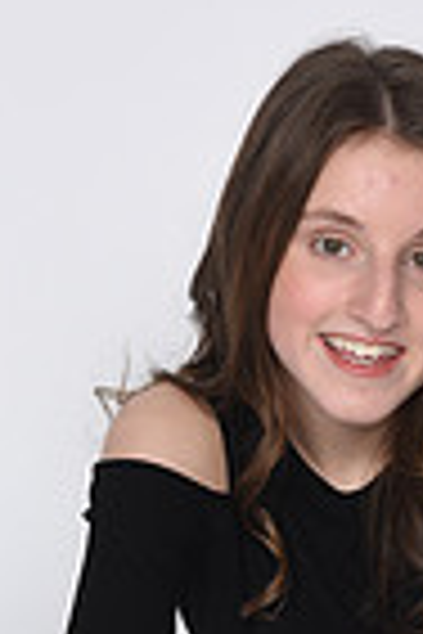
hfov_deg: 6.0
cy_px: 809
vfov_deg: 8.9
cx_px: 457
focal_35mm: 227
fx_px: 4001
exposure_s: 1/160
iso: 100
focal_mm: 55
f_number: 7.1
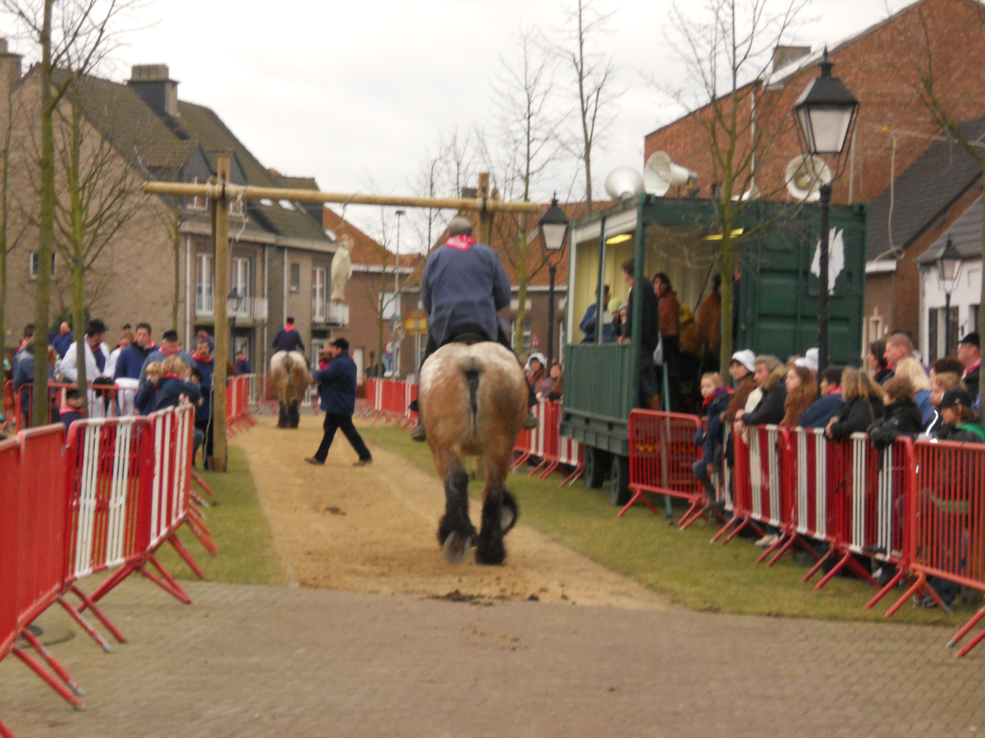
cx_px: 492
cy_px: 369
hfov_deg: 21.3
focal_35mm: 92
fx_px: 2618
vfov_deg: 16.1
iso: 250
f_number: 5.4
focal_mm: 16.5
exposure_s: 1/60
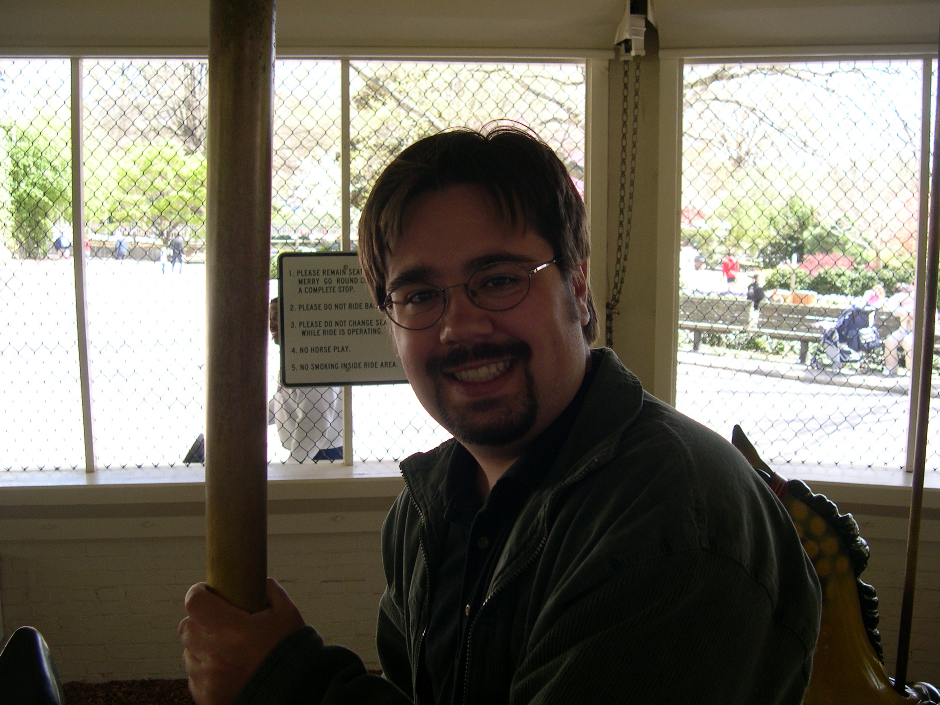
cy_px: 352
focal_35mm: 38
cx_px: 470
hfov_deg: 49.0
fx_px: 1032
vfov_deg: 37.7
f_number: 2.8
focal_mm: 8
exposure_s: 1/97.4
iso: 100
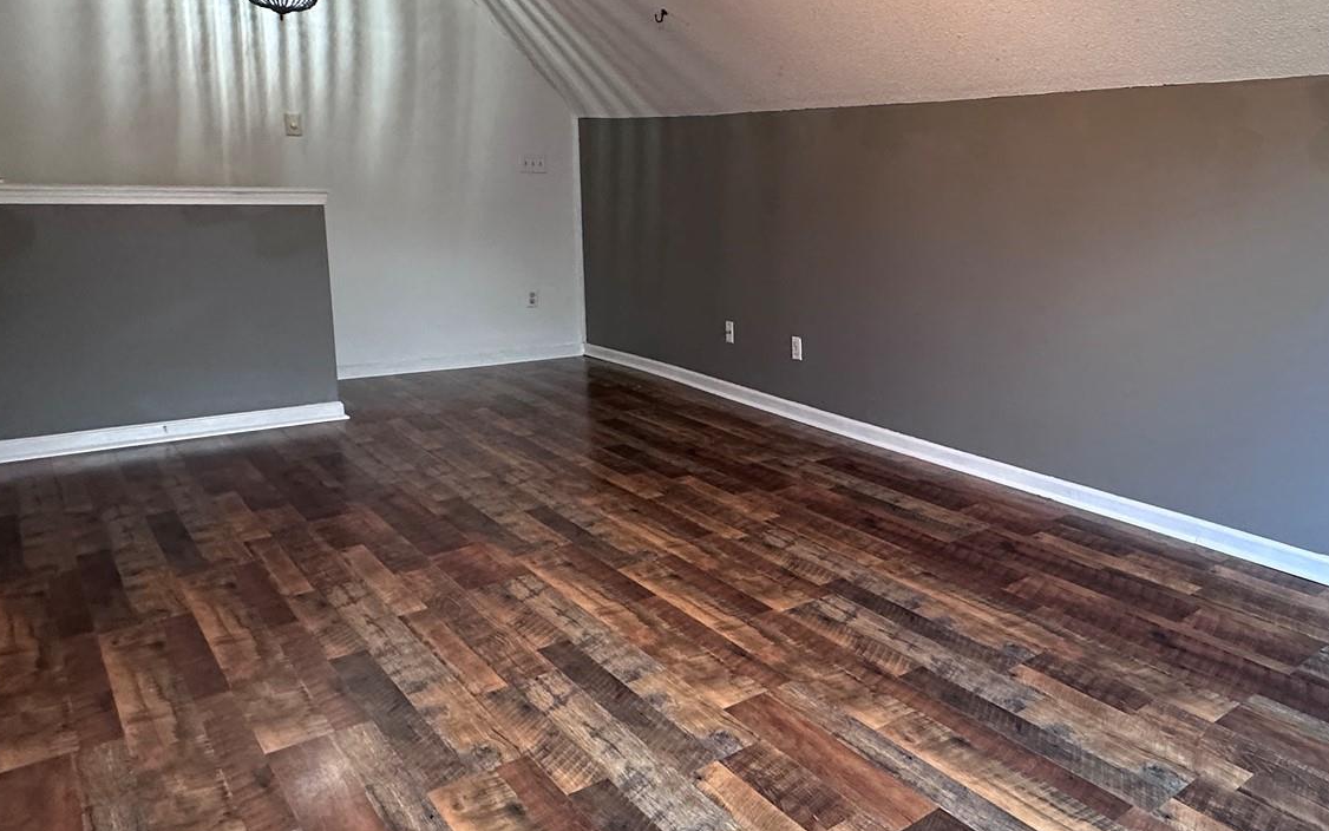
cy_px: 334
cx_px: 969
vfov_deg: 45.8
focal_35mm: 27
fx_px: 978
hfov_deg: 64.9
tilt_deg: -8.2
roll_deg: -1.3
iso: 320
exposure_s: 1/60
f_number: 2.2
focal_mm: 2.22
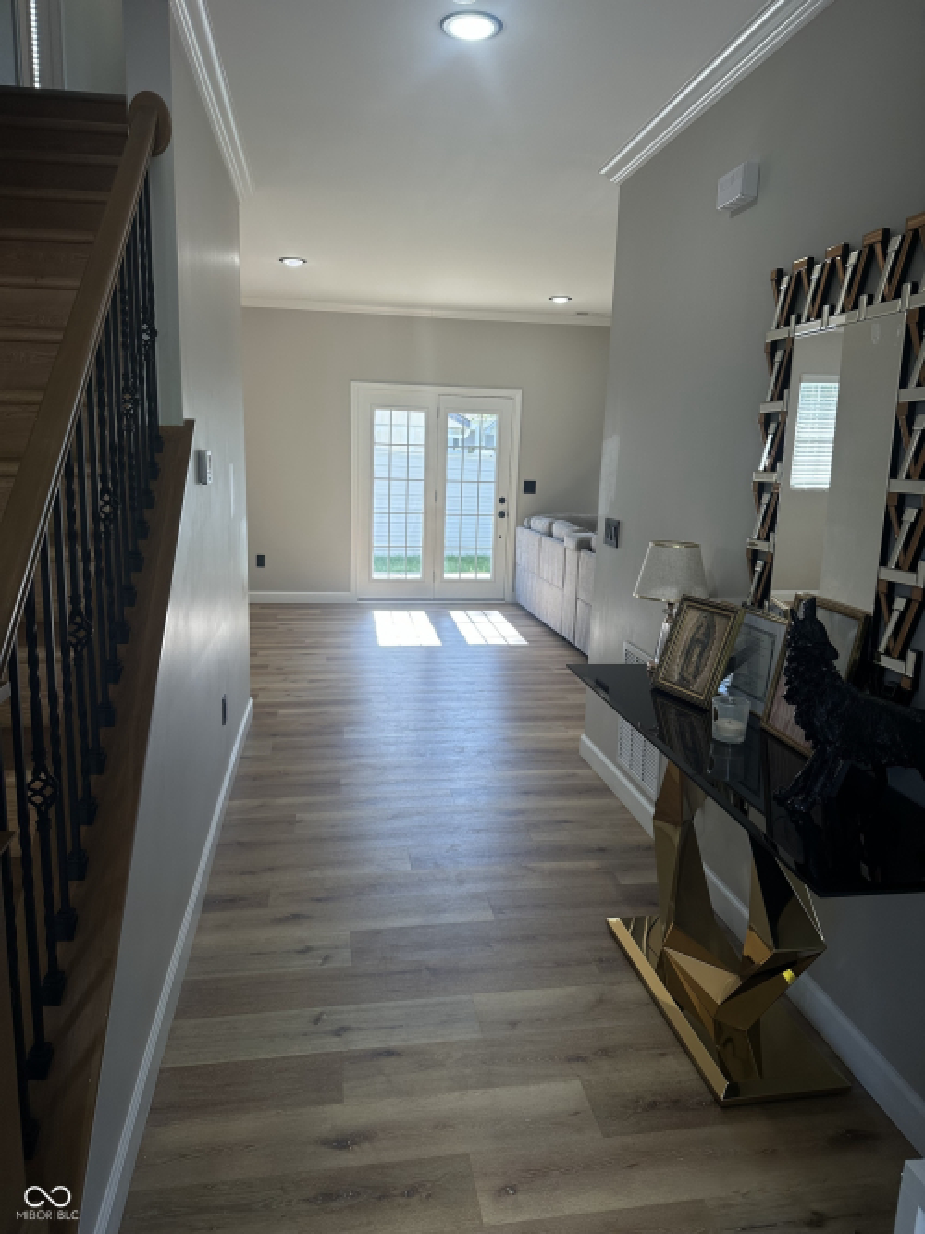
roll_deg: -2.6
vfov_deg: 71.6
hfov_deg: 56.8
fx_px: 855
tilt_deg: -9.6
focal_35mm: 24
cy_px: 617
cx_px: 462
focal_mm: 6.86
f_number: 1.78
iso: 64
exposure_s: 1/234
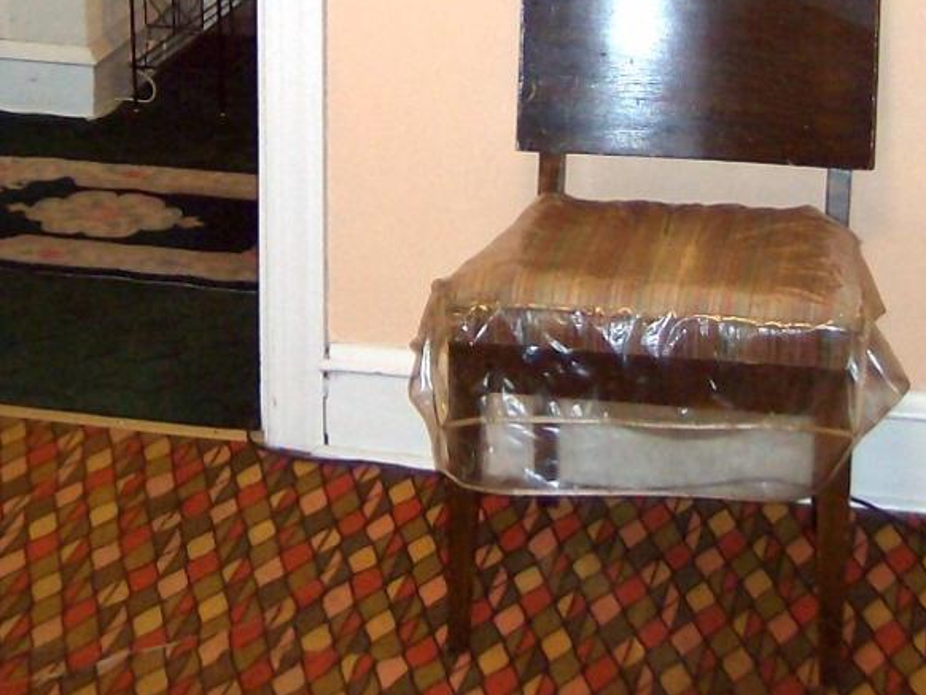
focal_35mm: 89
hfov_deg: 21.9
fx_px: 2382
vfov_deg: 15.9
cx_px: 305
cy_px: -148
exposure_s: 1/60
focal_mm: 6
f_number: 2.8
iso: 200
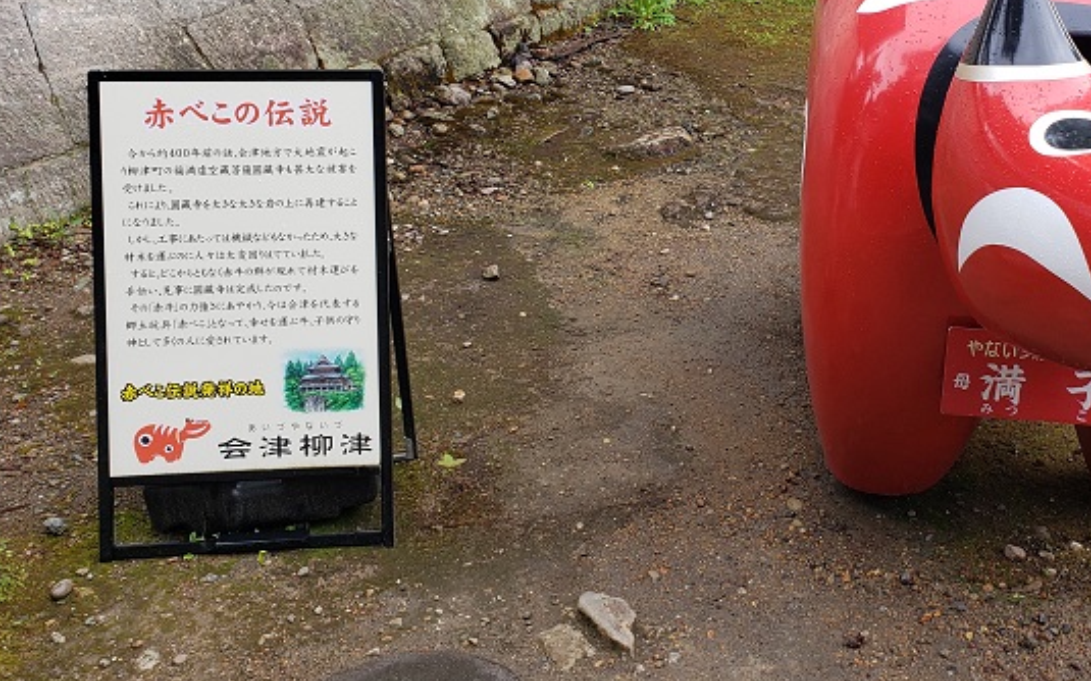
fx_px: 1248
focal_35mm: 42
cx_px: 804
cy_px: 138
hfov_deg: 45.7
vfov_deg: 29.8
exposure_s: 1/100
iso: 50
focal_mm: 4.3
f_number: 2.4
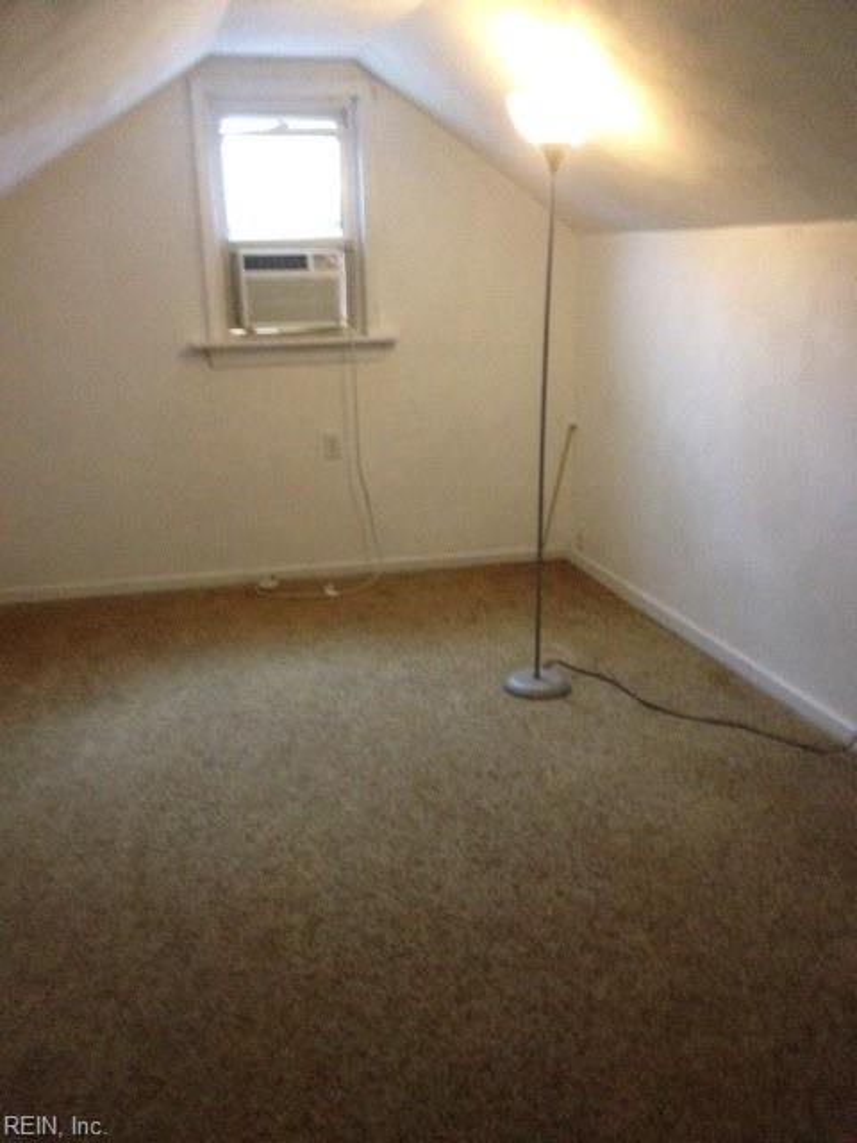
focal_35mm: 35
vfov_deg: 52.6
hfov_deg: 40.7
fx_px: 1155
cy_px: 572
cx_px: 428
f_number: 2.4
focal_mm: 4.28
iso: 800
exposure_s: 1/15
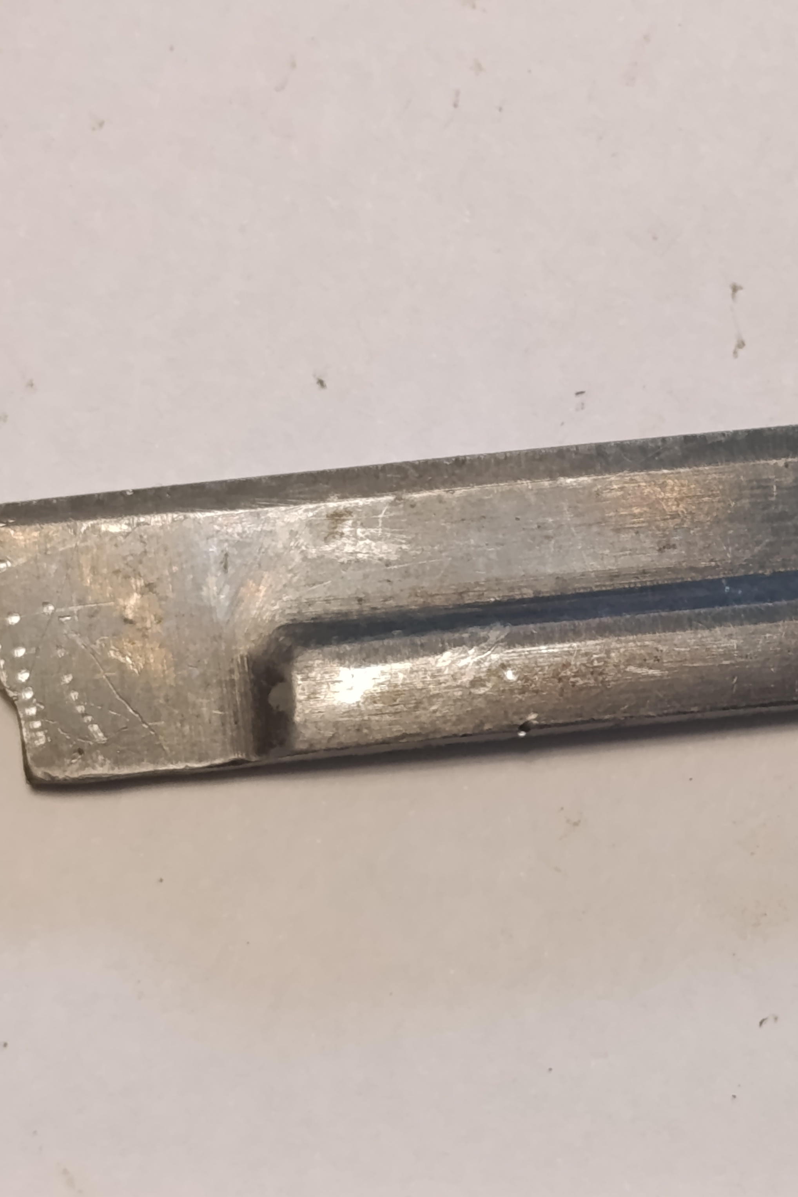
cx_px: 696
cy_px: 599
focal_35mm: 128
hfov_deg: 10.7
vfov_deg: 16.0
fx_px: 4256
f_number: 1.6
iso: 800
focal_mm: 6.14
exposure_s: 1/50
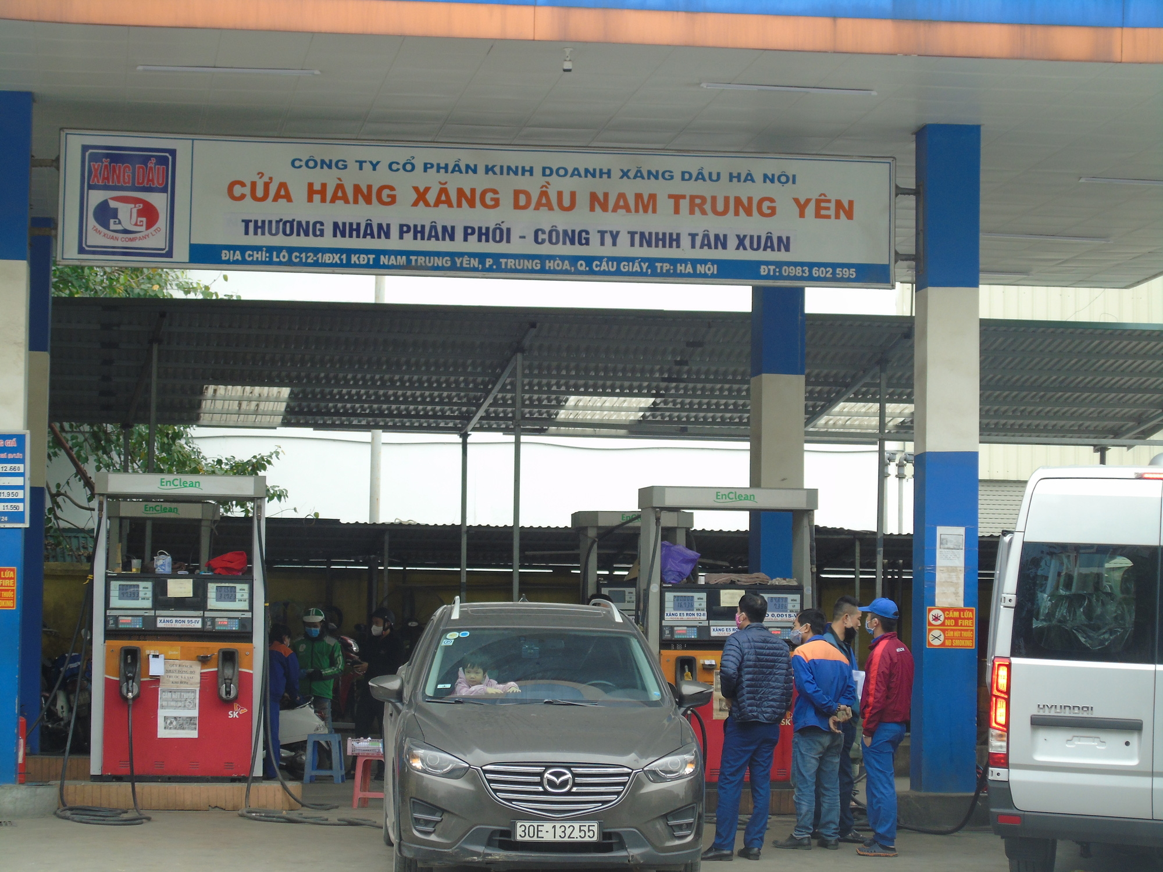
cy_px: 436
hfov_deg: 18.2
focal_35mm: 108
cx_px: 582
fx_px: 3628
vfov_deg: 13.7
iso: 80
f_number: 4.4
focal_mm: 19
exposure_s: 1/50
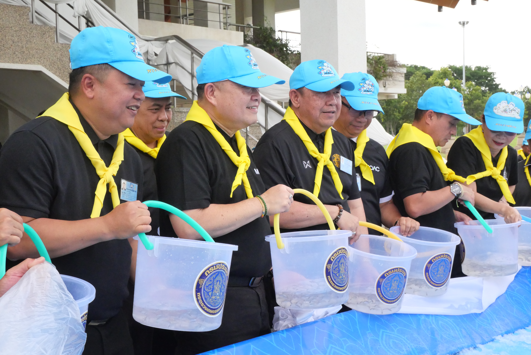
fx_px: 694
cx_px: 266
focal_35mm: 47
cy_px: 178
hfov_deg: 41.9
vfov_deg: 28.7
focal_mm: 23
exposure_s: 1/2000
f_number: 9
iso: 3200
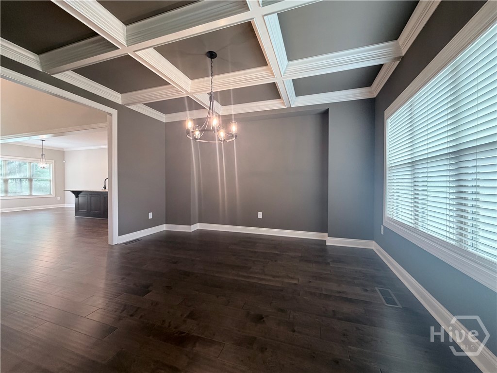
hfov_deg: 102.1
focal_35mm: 14
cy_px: 186
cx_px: 248
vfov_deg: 85.7
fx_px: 201
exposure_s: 1/60
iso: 200
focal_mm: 2.22
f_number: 2.2
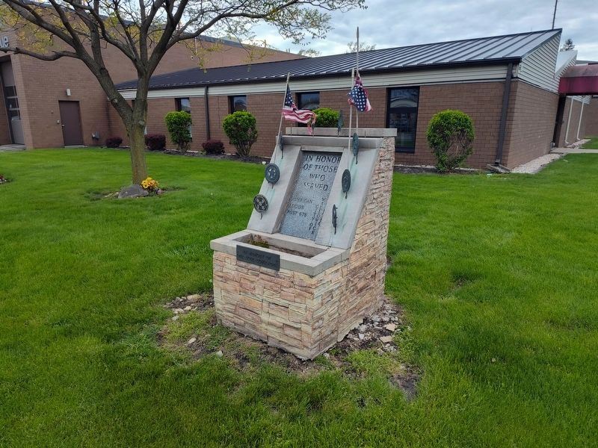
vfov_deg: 58.9
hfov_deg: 73.9
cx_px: 299
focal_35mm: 23
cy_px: 224
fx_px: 397
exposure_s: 1/594
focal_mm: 5.56
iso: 100
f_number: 1.8
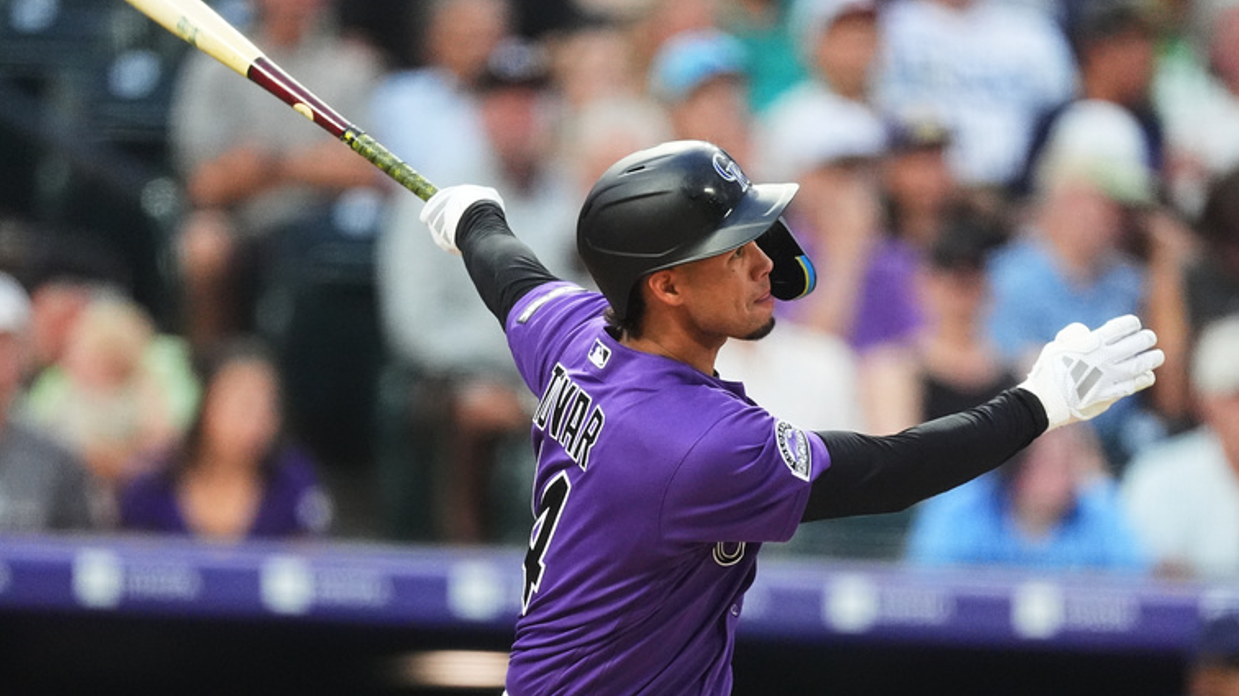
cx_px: 585
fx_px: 27954
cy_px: 457
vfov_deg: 1.4
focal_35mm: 851
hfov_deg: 2.5
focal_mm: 600
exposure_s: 1/2000
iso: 5000
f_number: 4
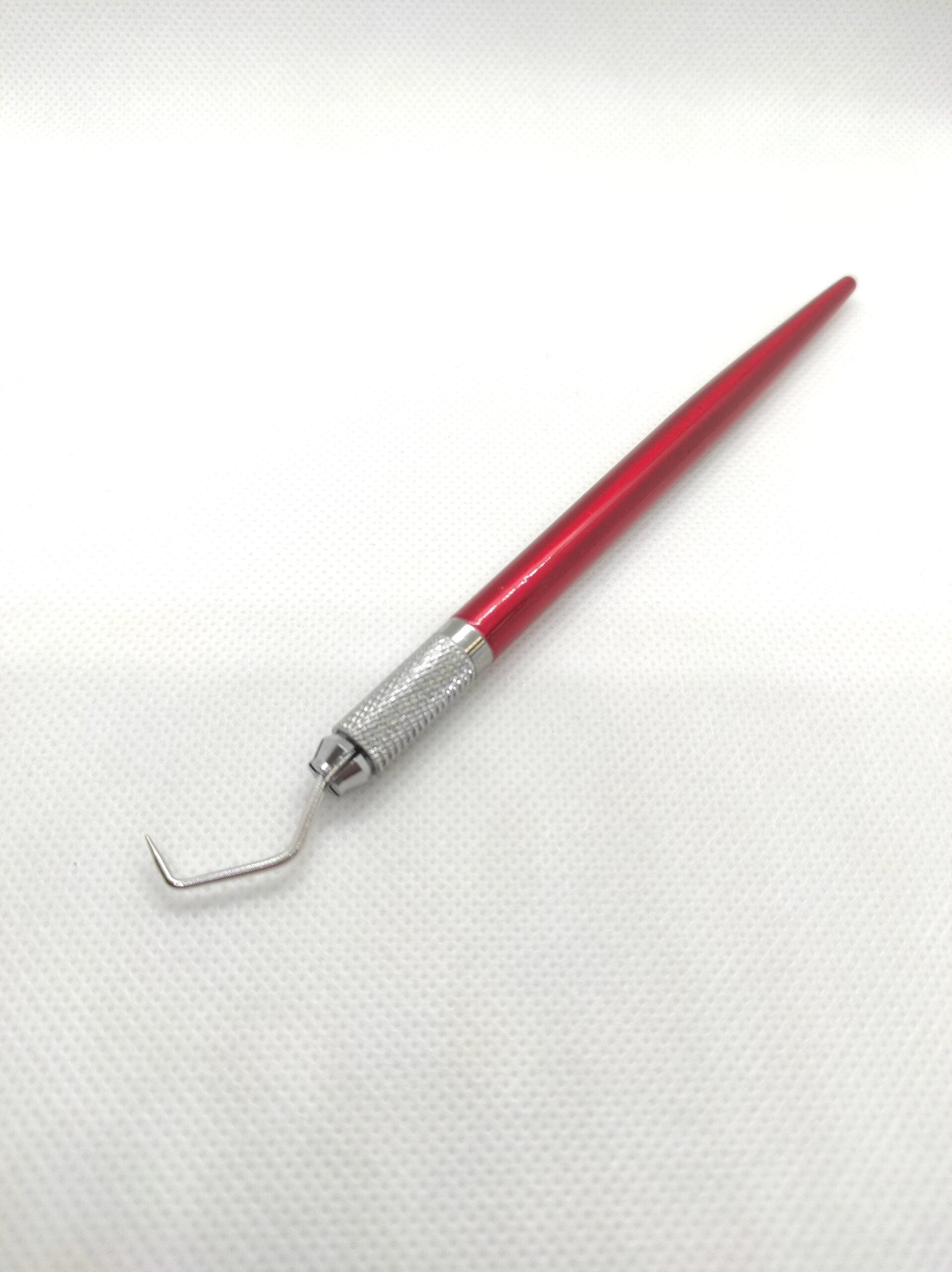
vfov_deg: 69.4
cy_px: 636
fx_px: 918
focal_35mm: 25
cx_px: 476
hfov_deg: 54.8
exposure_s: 1/160
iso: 200
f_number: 1.89
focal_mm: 5.43
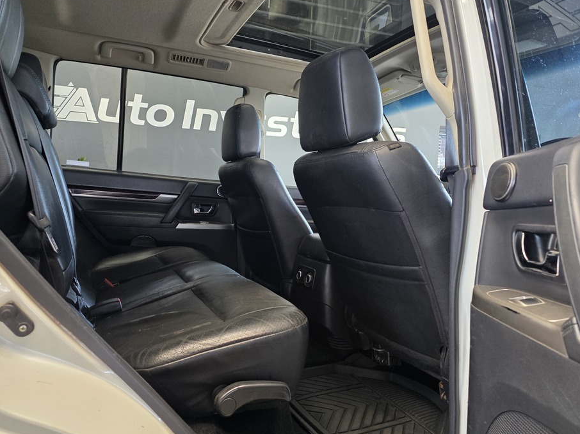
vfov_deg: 53.0
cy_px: 206
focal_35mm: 26
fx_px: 436
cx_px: 286
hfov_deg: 67.3
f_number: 1.7
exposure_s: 1/100
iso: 160
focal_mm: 6.25
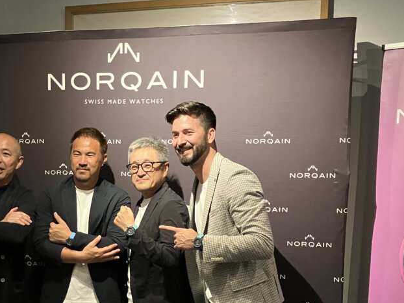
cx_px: 144
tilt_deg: -6.6
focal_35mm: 54
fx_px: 630
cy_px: 244
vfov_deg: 26.5
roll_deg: -1.2
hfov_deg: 35.3
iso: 400
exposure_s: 1/40
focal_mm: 3.99
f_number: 1.8
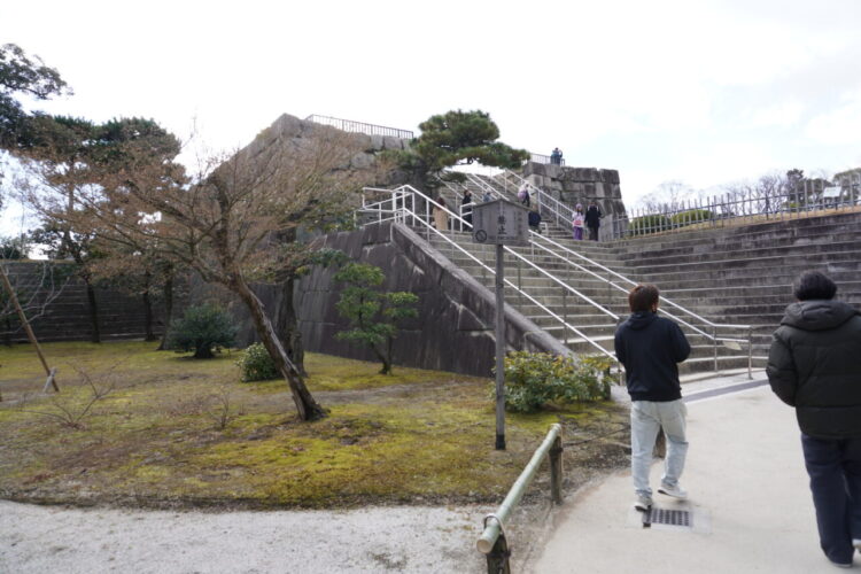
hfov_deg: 73.7
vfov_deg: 53.1
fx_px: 574
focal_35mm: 24
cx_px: 430
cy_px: 287
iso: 100
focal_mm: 16
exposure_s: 1/250
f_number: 5
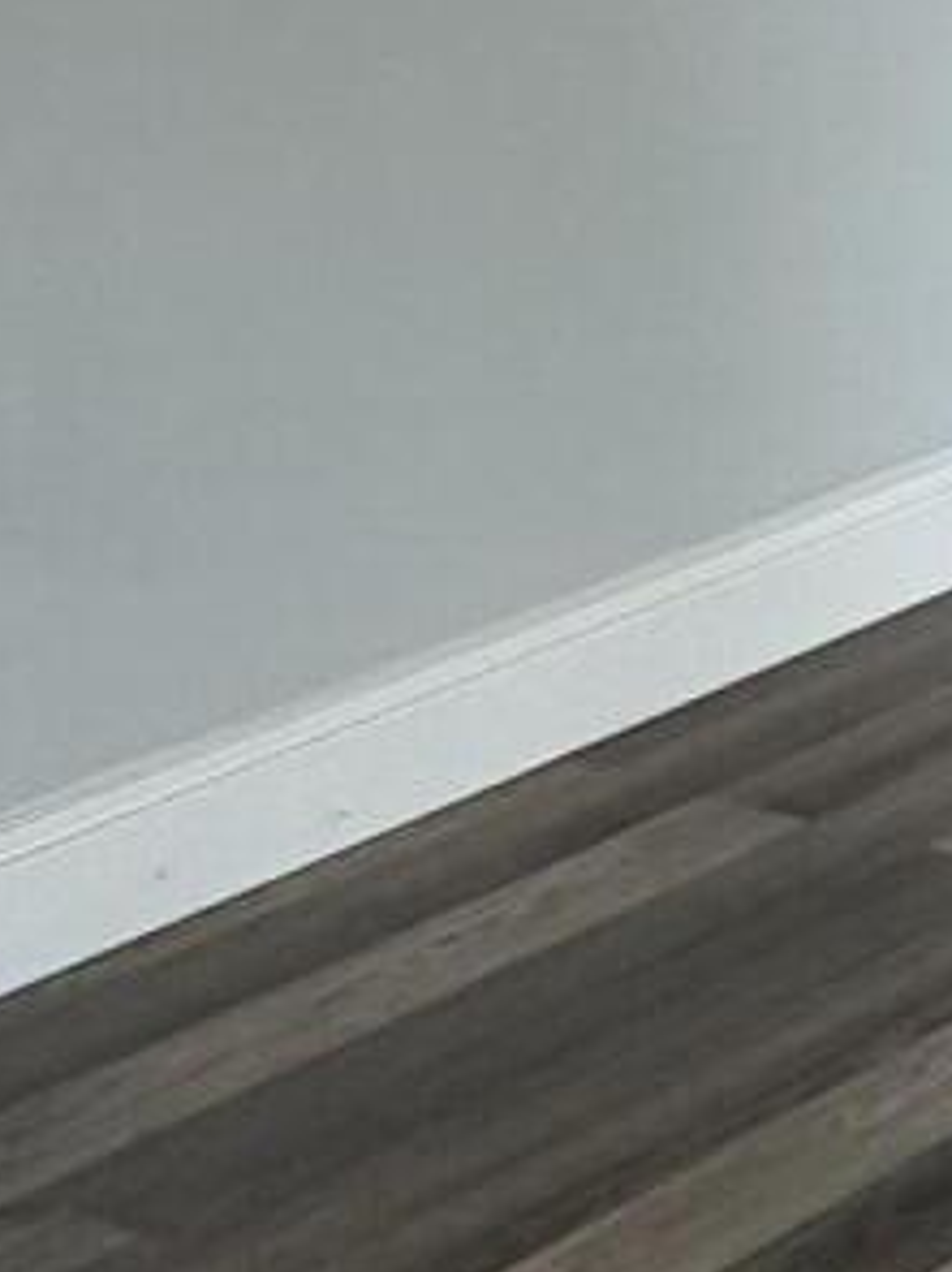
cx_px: 2610
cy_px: 155
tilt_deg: -14.2
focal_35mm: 95
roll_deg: +3.8
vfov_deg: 20.3
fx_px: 3486
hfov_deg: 11.4
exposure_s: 1/60
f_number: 2.2
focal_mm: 2.22
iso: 200
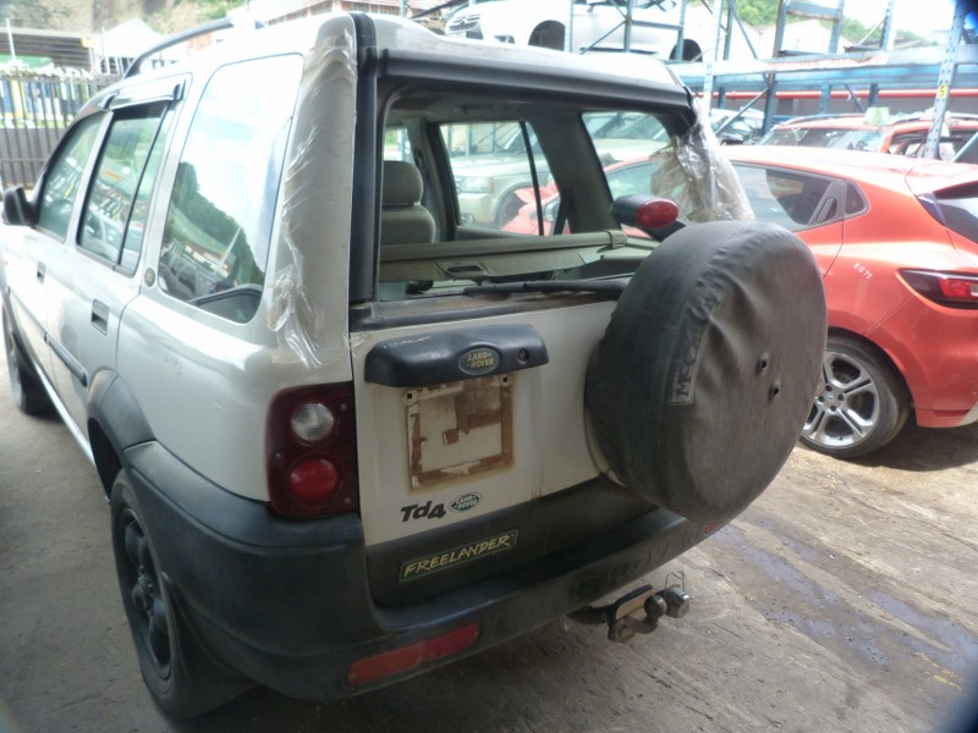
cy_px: 366
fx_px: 706
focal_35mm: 25
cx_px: 489
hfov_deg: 69.4
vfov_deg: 54.9
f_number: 2.8
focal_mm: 4.5
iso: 125
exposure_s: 1/80
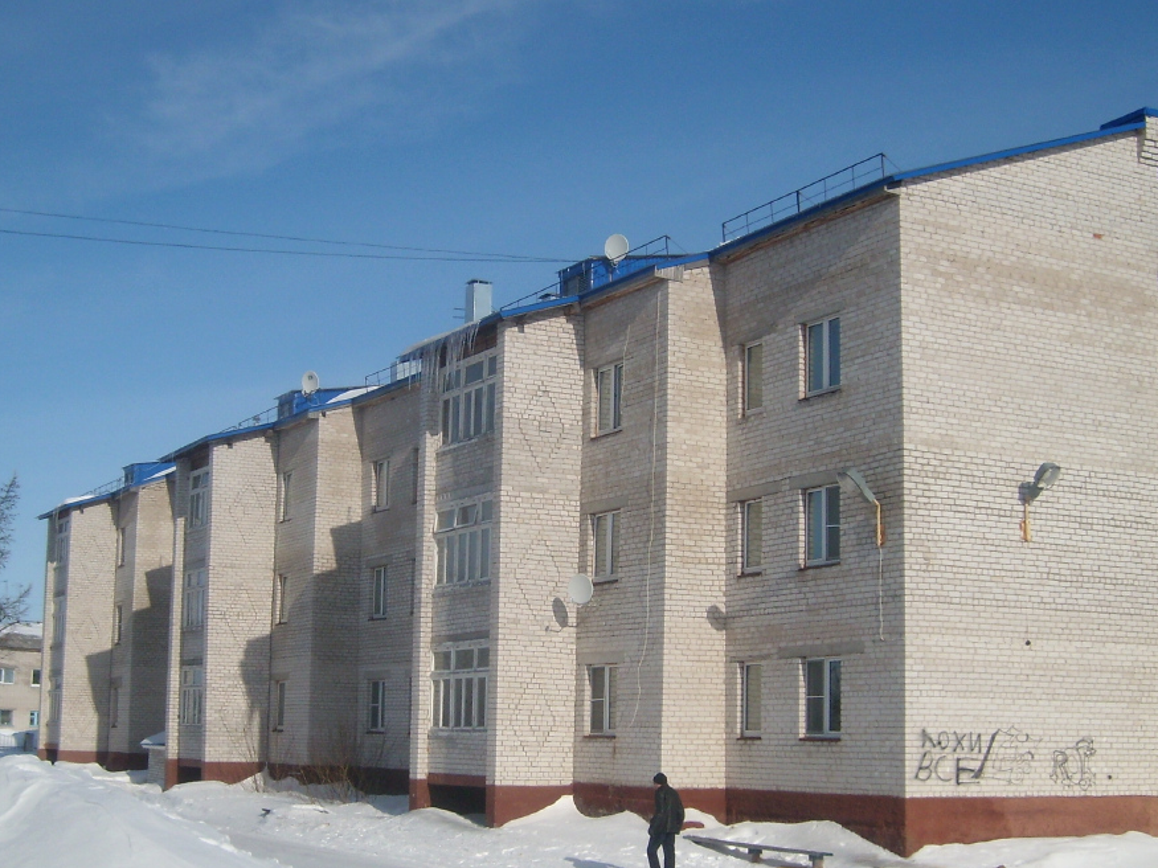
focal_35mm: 52
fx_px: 1739
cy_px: 473
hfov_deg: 36.8
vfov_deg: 28.0
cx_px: 536
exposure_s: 1/770
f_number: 7.1
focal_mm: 5.8
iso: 50
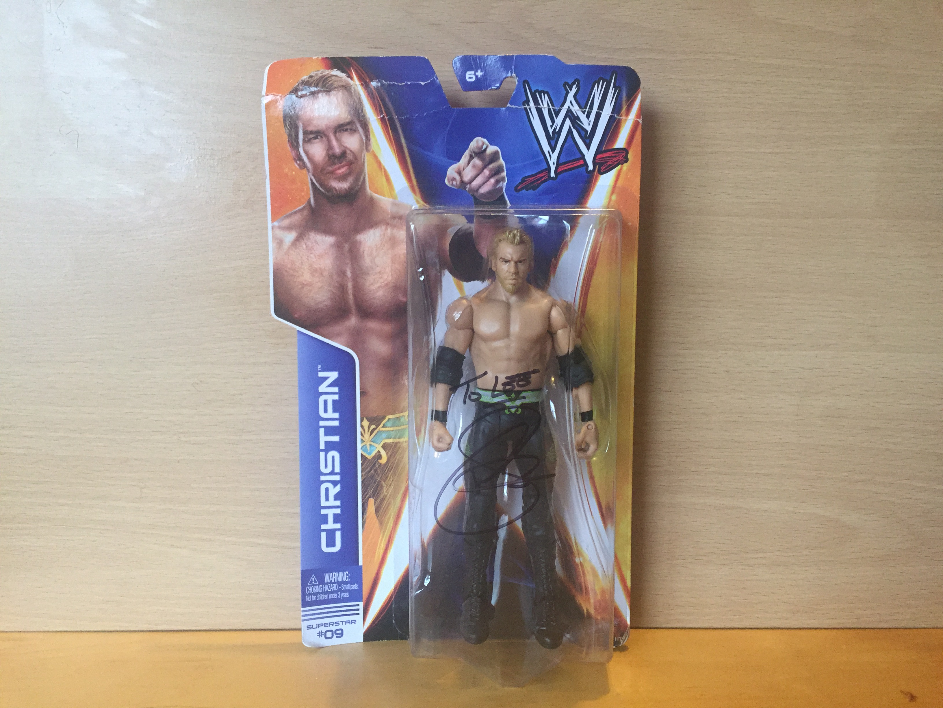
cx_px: 472
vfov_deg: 48.2
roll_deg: -0.9
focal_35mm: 29
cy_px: 354
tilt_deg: -3.2
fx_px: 790
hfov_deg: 61.7
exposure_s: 1/20
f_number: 2.2
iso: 250
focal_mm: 4.15
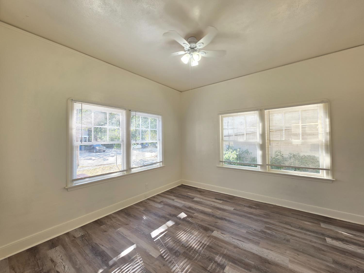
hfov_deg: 106.2
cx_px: 182
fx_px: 137
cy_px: 136
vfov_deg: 89.9
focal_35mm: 13
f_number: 1.9
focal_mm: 2.2
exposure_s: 1/120
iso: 50
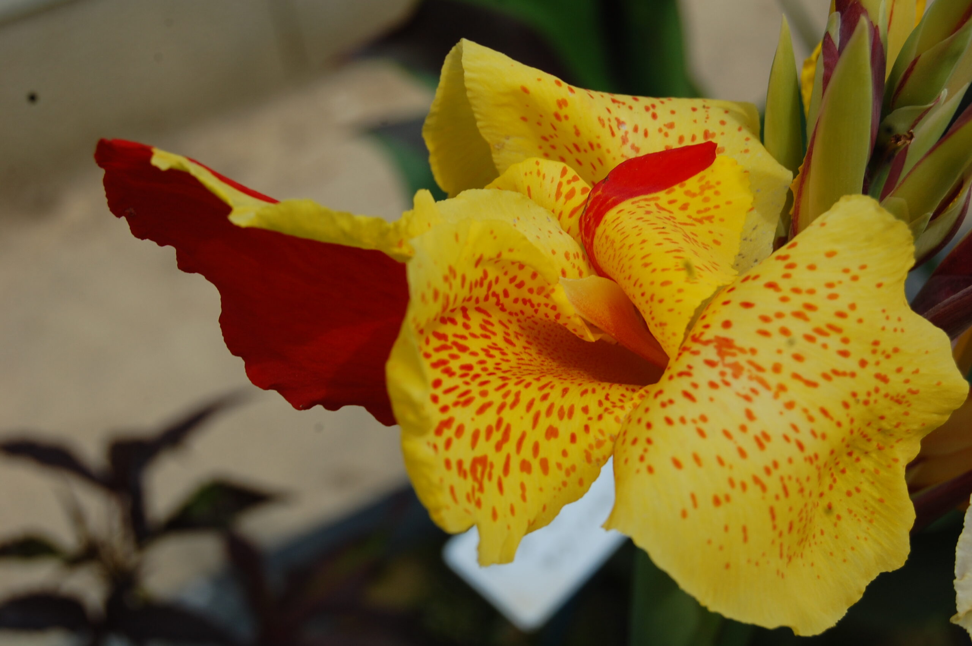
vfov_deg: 18.9
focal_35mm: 72
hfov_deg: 28.1
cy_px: 323
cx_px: 486
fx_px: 1942
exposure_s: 1/400
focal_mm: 48
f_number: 10
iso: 200
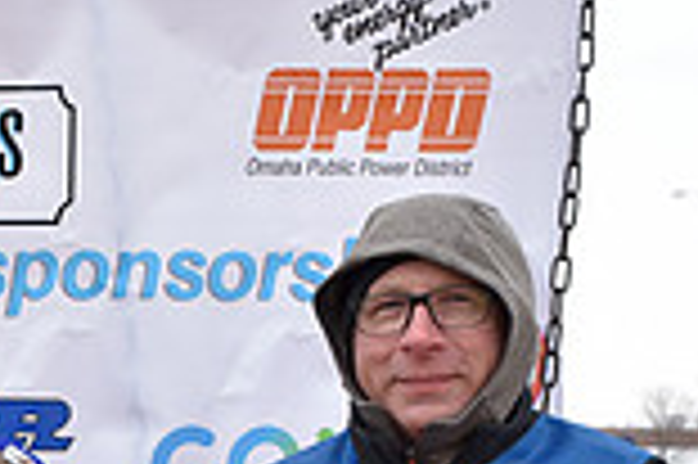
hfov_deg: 15.1
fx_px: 2537
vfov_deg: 10.0
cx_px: -162
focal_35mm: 131
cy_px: 755
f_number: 6.3
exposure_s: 1/160
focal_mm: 35
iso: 400
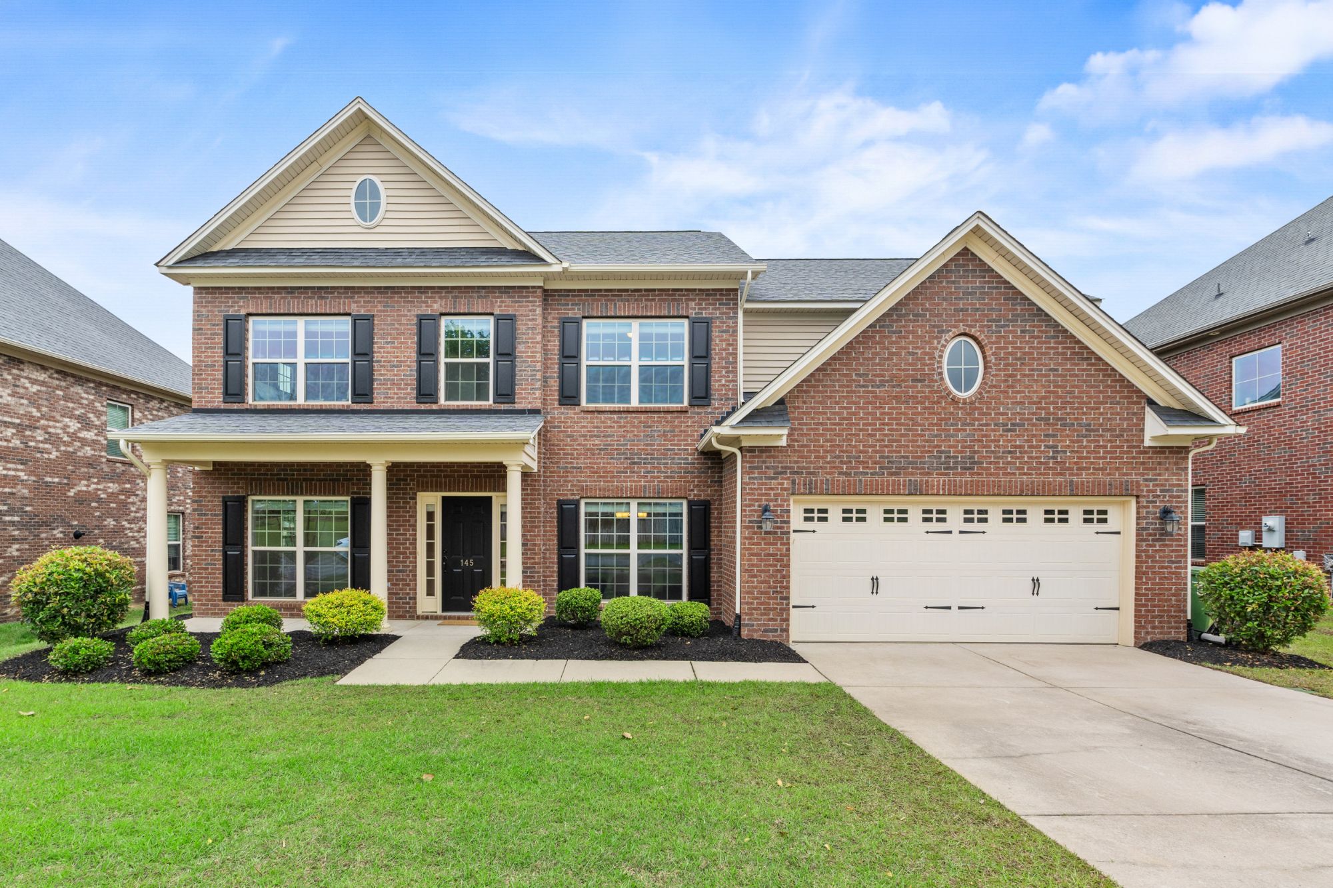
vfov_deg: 72.0
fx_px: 611
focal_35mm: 16
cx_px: 666
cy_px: 444
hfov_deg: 95.0
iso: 200
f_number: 6.3
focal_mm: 11
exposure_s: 1/160
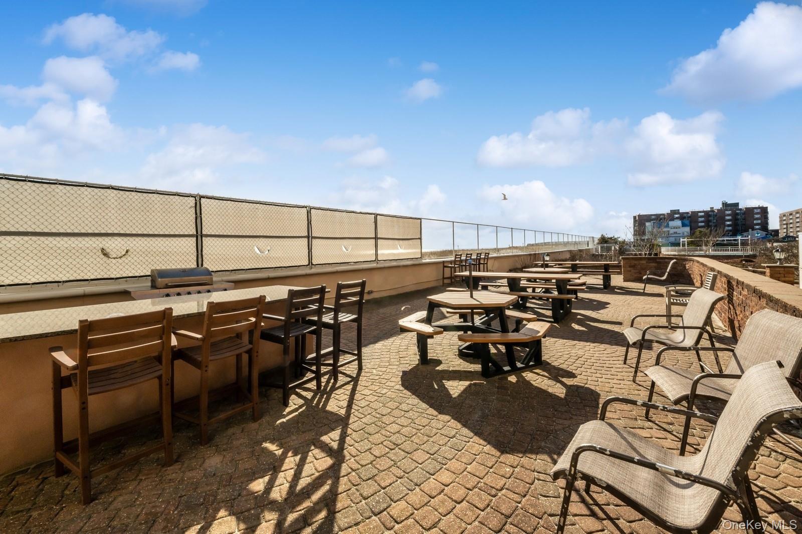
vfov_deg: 81.2
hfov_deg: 104.3
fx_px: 312
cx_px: 401
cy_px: 267
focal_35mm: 14
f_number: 22
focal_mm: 14
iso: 320
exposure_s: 1/400
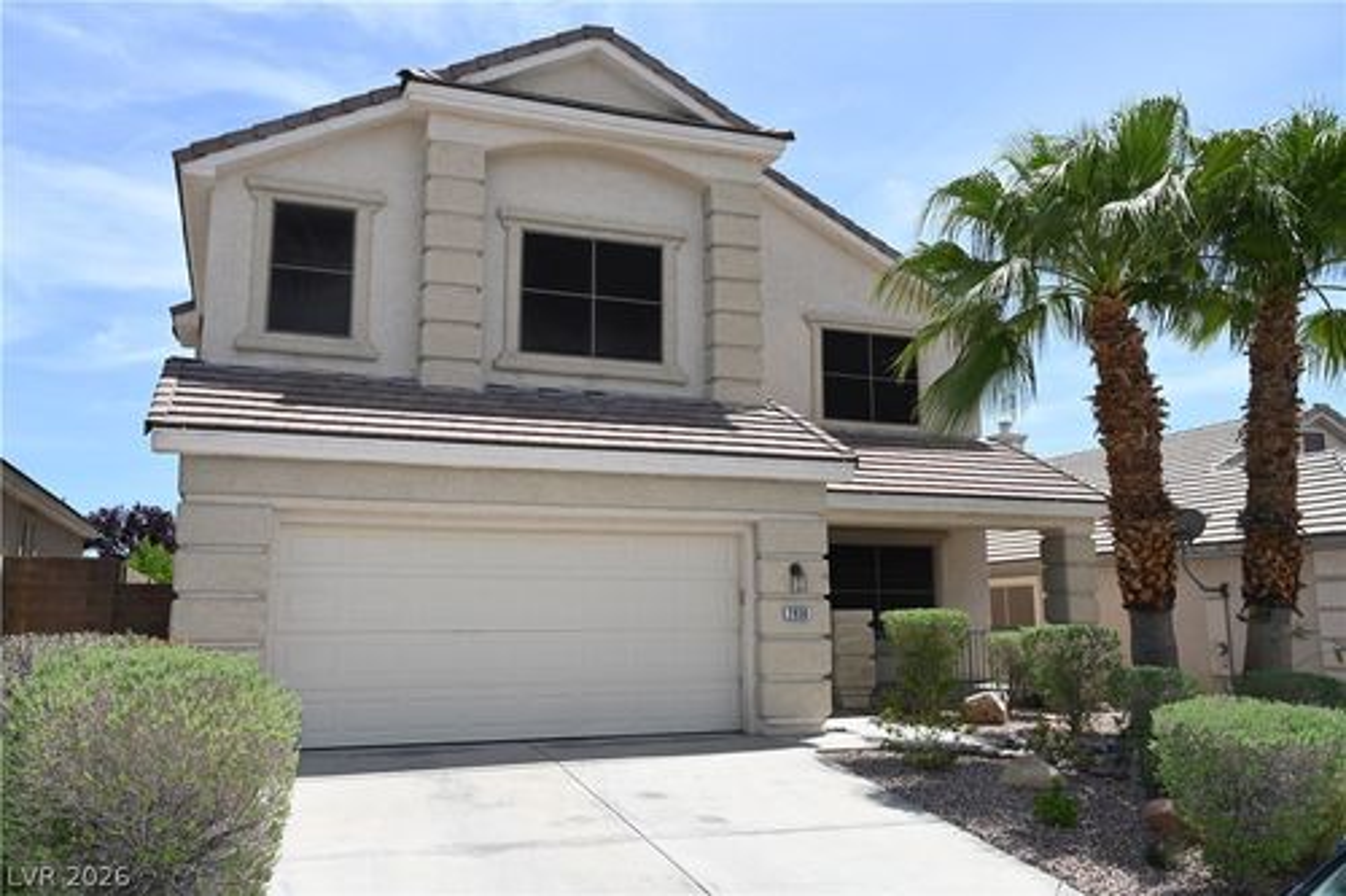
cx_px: 673
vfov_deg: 42.9
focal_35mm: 30
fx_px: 1140
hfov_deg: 61.1
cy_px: 448
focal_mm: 30.5
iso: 100
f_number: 10
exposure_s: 1/200
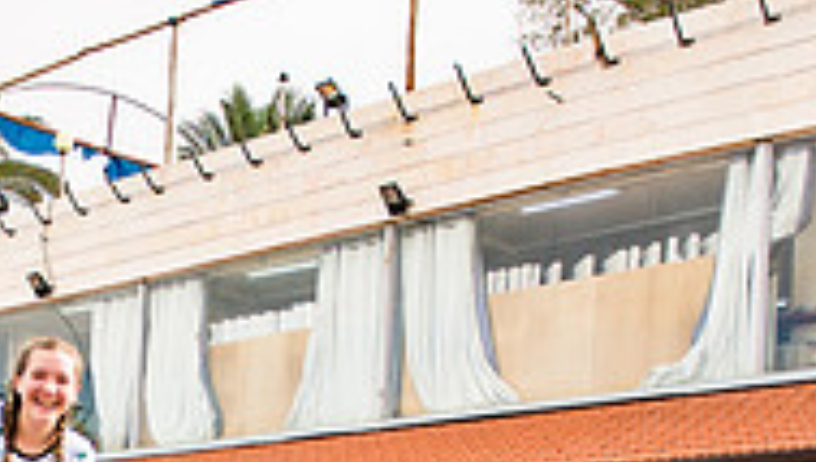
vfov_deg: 14.7
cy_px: 689
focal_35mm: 77
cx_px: 26
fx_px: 1669
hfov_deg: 26.2
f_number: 2.8
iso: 200
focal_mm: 24
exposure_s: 1/1600
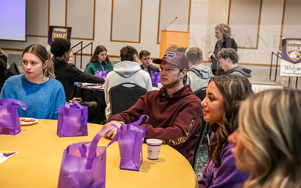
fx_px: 386
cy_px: 89
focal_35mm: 47
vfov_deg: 27.4
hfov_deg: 42.6
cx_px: 150
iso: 1600
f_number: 3.5
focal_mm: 45
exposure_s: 1/125
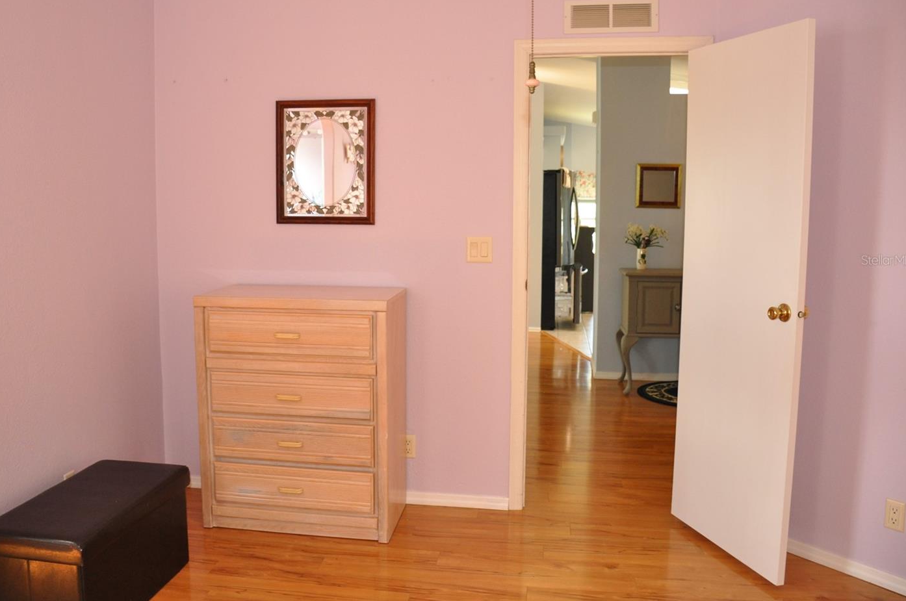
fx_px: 779
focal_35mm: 31
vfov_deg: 42.1
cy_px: 260
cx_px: 399
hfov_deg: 60.2
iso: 800
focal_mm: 18
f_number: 3.5
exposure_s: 1/60
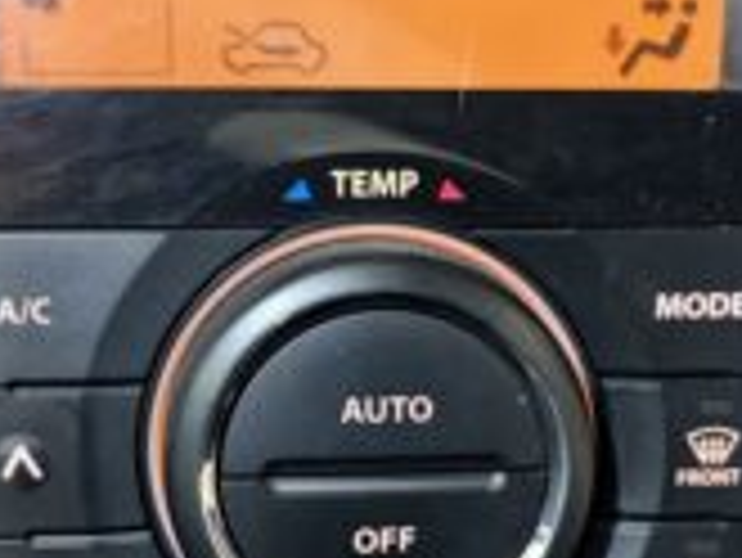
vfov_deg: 26.2
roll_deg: -0.5
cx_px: 405
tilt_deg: -25.5
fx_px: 1180
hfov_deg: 34.9
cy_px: 430
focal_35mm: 55
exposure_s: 1/33
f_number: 1.6
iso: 500
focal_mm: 5.96
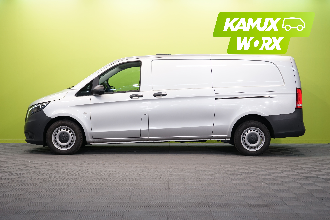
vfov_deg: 24.2
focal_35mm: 56
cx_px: 165
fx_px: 513
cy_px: 110
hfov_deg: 35.6
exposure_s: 1/40
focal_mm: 56
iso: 500
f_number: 5
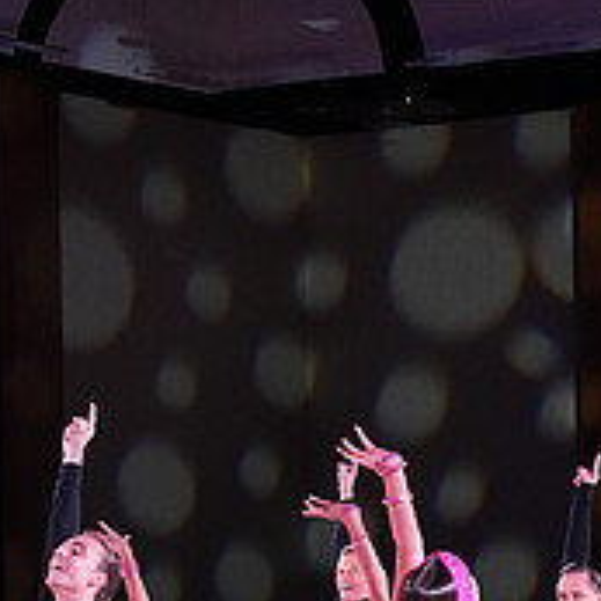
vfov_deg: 8.7
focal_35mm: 199
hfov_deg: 8.8
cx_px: 349
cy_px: 750
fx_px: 3909
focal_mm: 70
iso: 5000
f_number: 4.5
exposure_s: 1/320
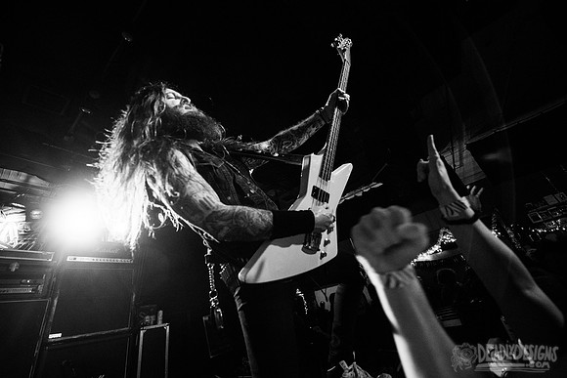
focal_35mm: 14
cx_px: 284
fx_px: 221
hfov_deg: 104.2
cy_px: 189
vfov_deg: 81.2
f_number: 3.2
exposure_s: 1/125
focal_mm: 14
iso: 3200
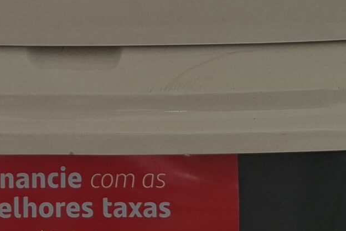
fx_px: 942
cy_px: -206
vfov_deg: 12.5
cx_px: 40
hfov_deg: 20.4
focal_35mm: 98
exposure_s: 1/141
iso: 50
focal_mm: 5.54
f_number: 1.8
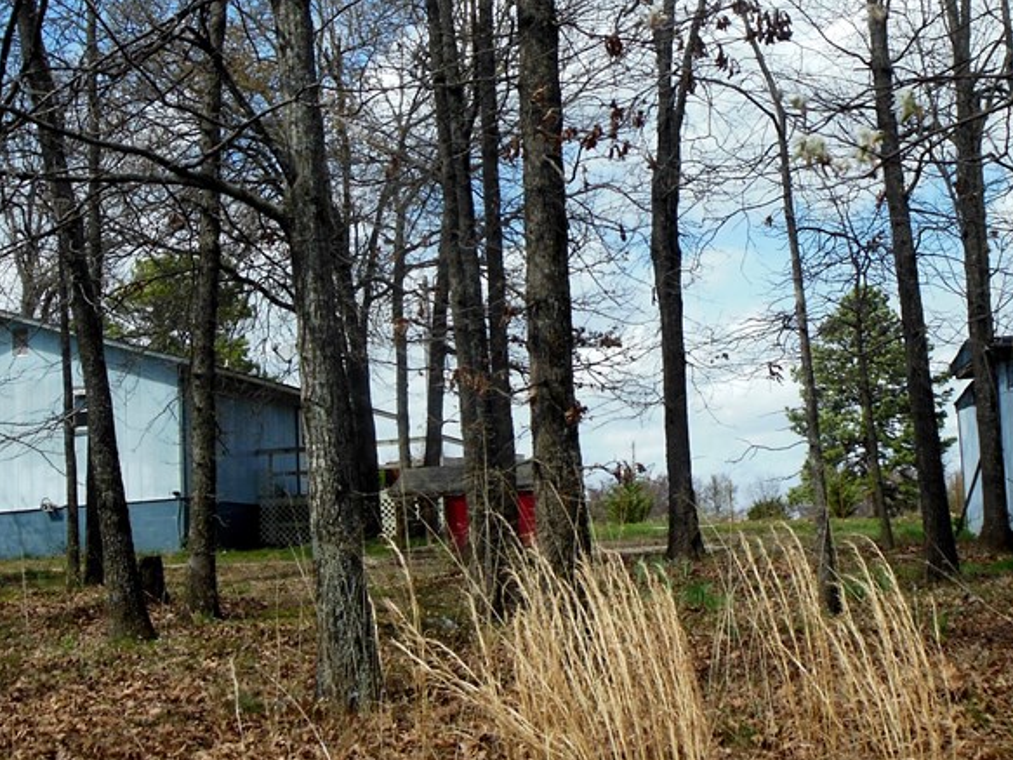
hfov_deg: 33.2
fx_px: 1697
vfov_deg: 25.1
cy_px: 268
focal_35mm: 58
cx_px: 566
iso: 125
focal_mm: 6
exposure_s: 1/1250
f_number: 3.5
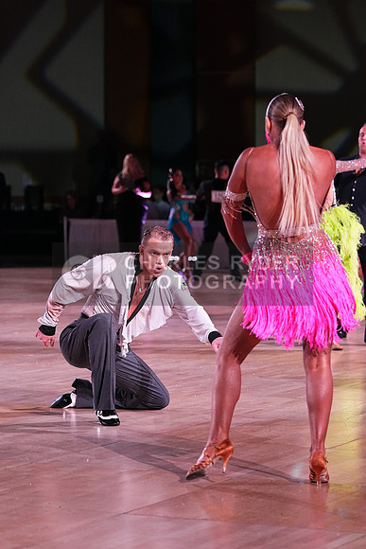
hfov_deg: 11.2
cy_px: 274
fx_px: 1874
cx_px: 183
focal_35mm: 123
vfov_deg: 16.6
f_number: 4.5
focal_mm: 123
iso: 4000
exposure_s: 1/320
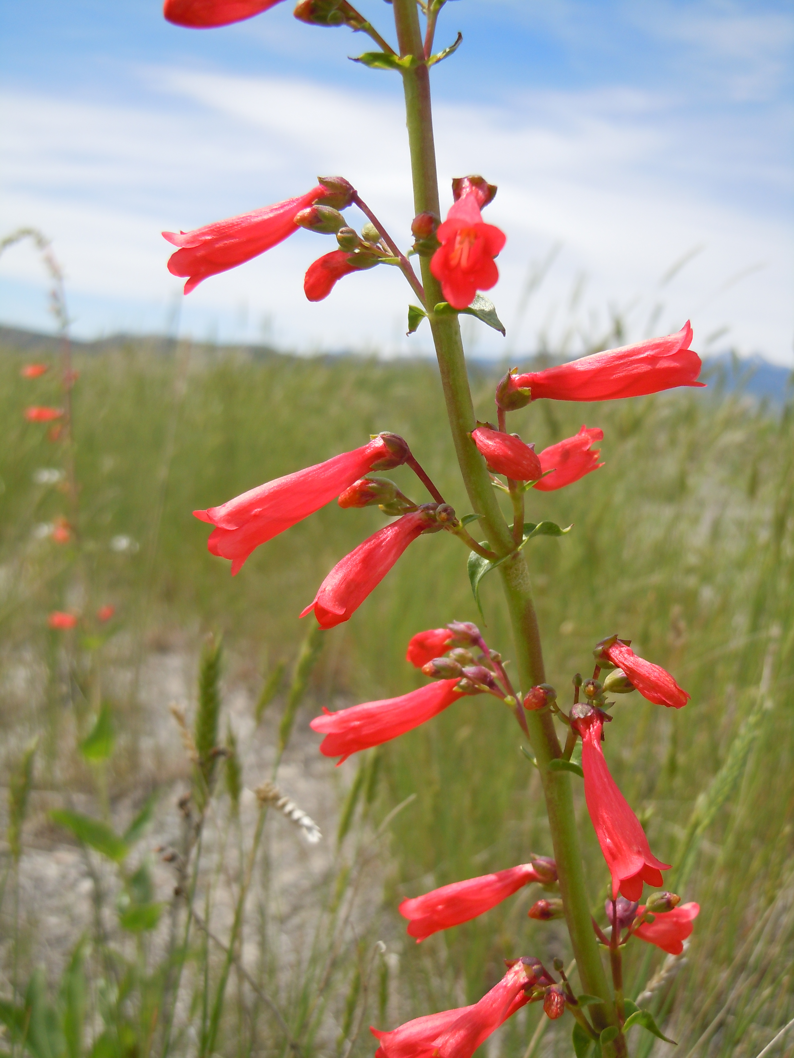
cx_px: 397
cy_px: 529
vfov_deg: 42.1
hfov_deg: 32.2
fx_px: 1376
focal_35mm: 45
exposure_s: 1/800
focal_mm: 8.1
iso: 100
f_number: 3.8
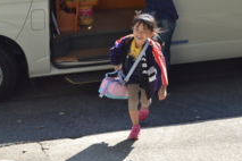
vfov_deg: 15.1
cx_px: 161
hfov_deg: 22.5
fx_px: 605
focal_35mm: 90
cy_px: 24
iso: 100
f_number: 5.6
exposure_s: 1/125
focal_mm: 32
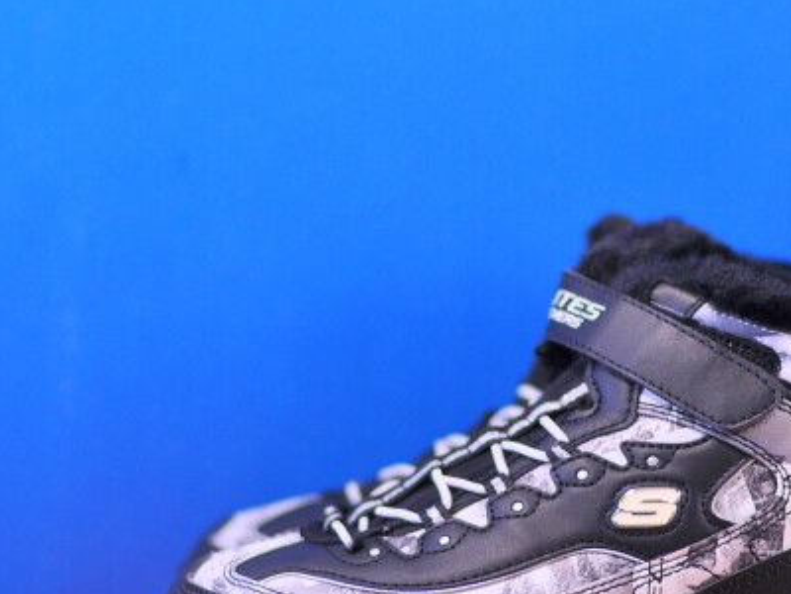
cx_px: 548
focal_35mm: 144
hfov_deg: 13.7
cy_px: 347
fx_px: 3291
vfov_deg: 10.3
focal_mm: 50
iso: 250
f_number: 2
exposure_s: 1/320
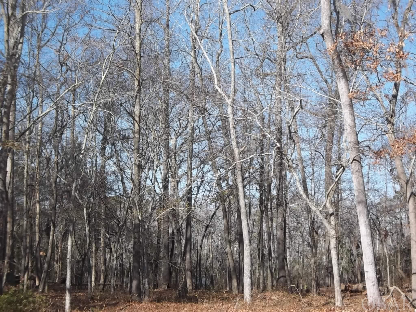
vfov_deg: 19.9
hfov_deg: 26.3
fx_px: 889
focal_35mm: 74
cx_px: 208
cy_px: 156
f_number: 3.9
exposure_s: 1/500
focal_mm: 13.2
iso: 80
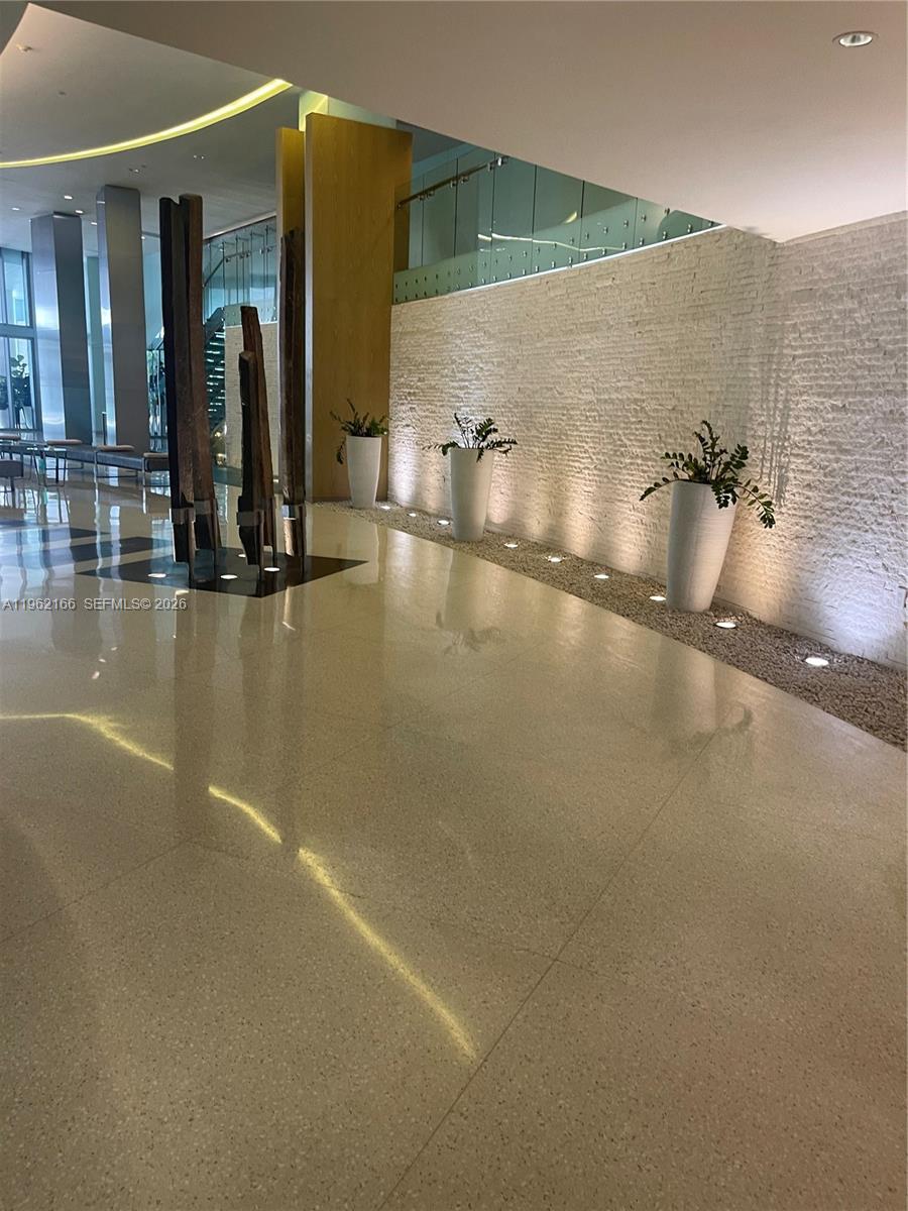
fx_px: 874
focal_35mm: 25
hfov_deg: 54.9
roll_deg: -3.7
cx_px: 454
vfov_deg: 69.4
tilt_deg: -12.0
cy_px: 606
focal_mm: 5.1
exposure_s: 1/60
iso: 125
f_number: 1.6
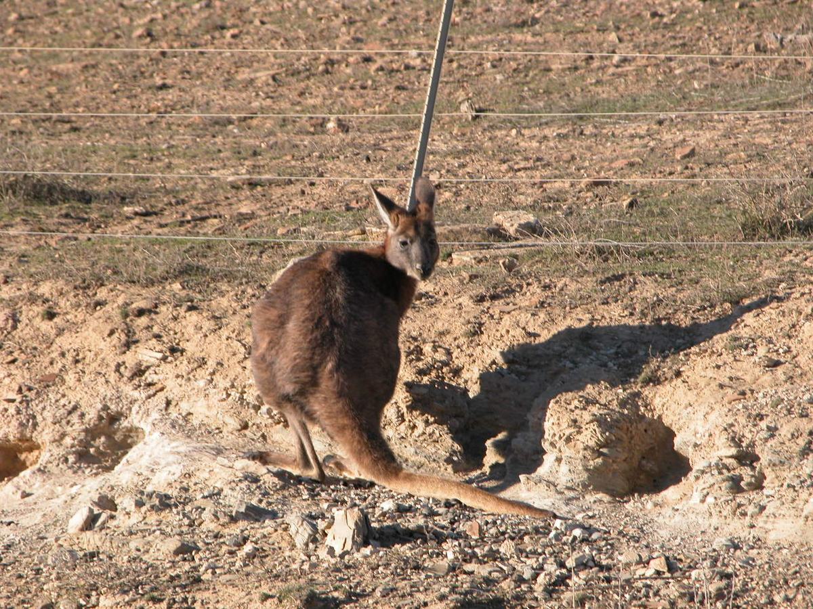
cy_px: 304
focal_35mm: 280
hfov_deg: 7.1
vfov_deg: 5.3
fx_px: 6576
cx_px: 406
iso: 100
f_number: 5.3
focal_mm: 71.2
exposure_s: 1/238
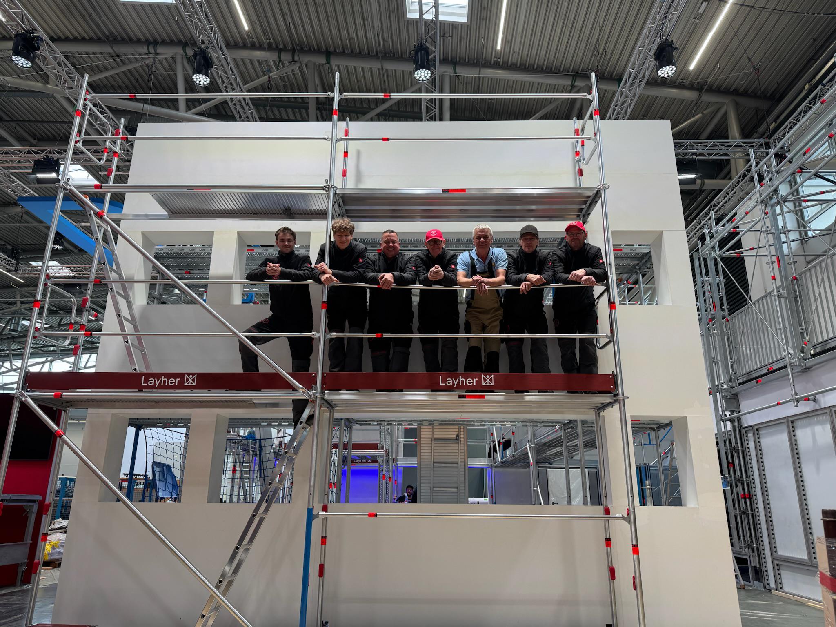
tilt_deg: +18.1
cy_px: 314
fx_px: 580
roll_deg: -0.1
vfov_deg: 56.8
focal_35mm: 24
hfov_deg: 71.6
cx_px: 418
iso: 64
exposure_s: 1/100
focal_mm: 6.76
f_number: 1.78
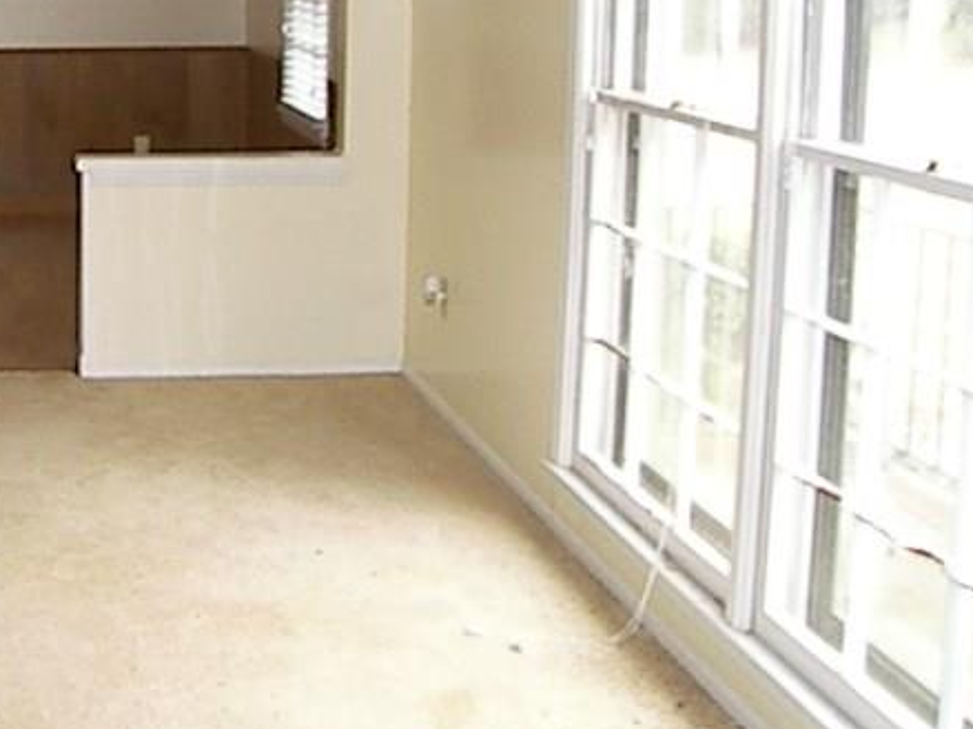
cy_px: 86
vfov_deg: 25.4
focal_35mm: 56
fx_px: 1574
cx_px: -84
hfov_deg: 30.8
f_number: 2.8
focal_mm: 5
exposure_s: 1/100
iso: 400
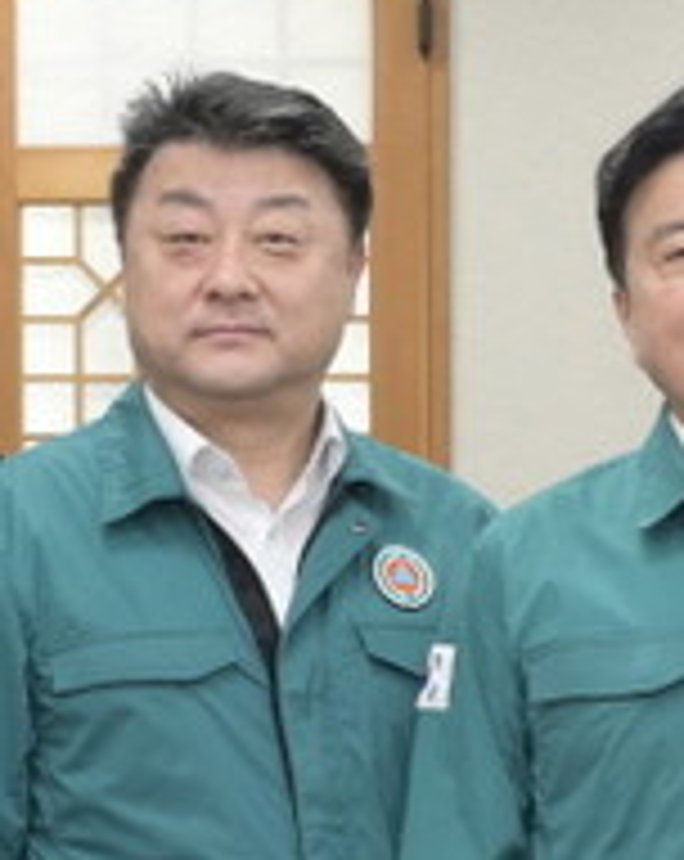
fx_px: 4798
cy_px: 768
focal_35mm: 189
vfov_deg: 10.2
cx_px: 774
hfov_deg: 8.1
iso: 1250
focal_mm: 30
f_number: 4
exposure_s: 1/200
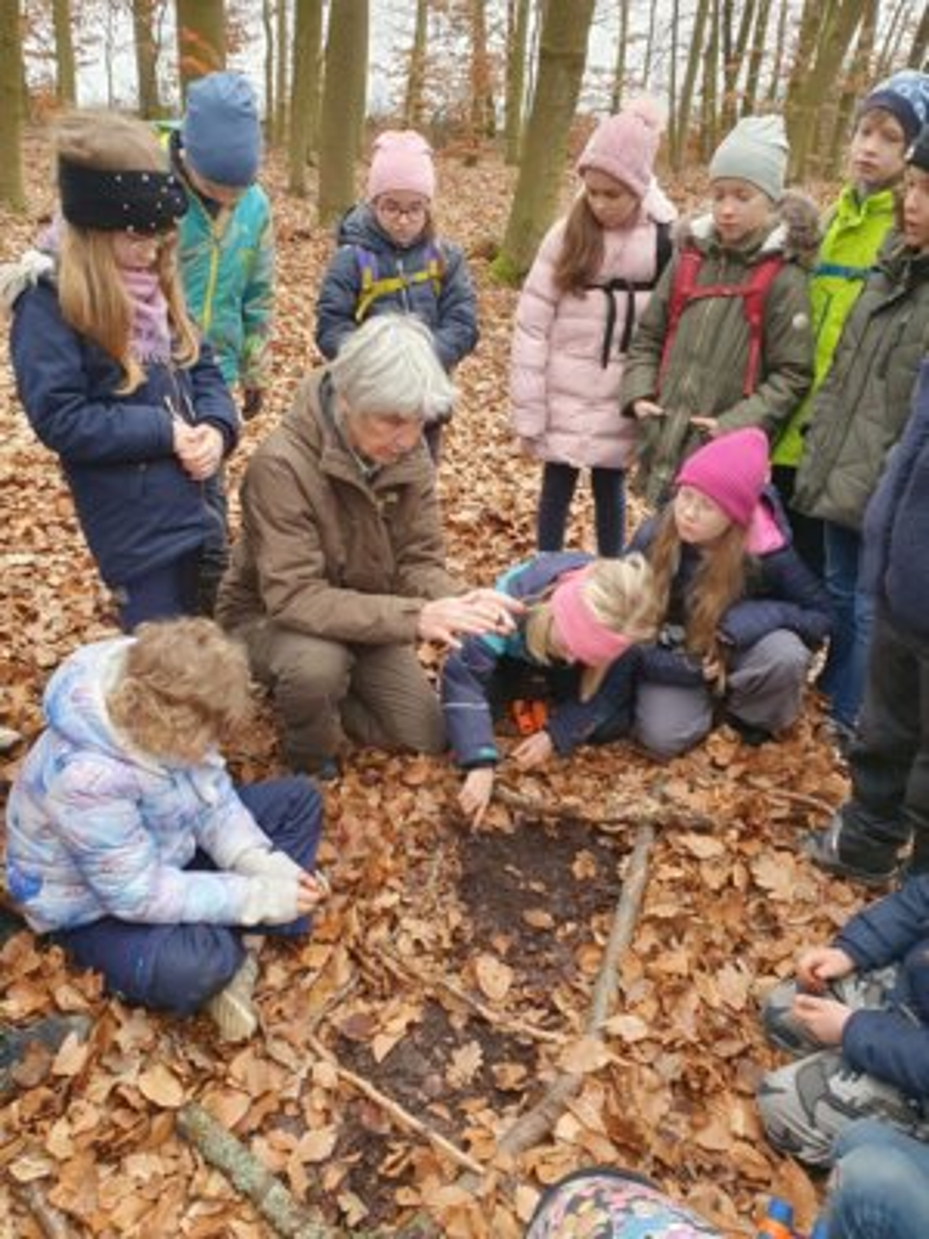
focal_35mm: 26
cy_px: 620
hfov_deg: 53.1
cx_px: 464
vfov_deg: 67.3
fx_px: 930
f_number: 2.4
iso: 125
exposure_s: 1/100
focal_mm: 4.32
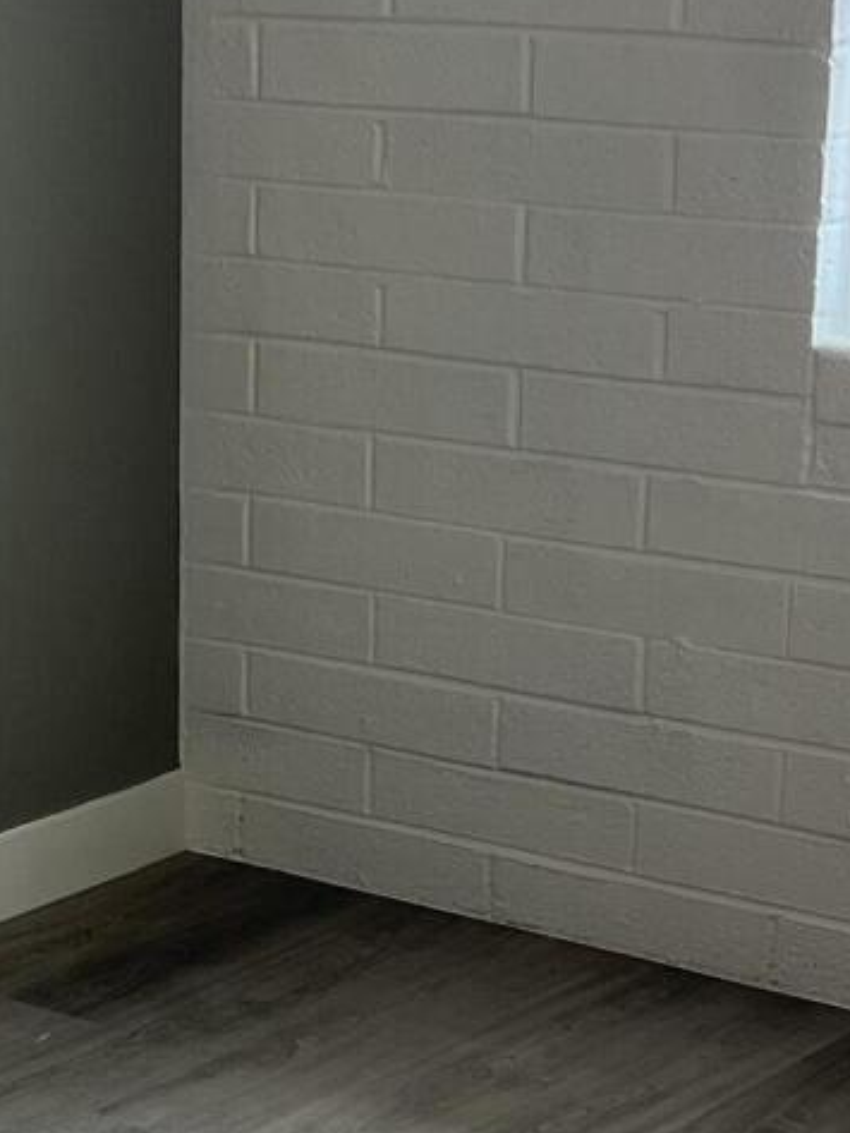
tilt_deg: -15.6
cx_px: 45
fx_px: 3600
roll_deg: +0.8
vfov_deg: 17.8
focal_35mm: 110
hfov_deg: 13.3
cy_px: 829
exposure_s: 1/120
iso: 80
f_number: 1.5
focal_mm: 5.7
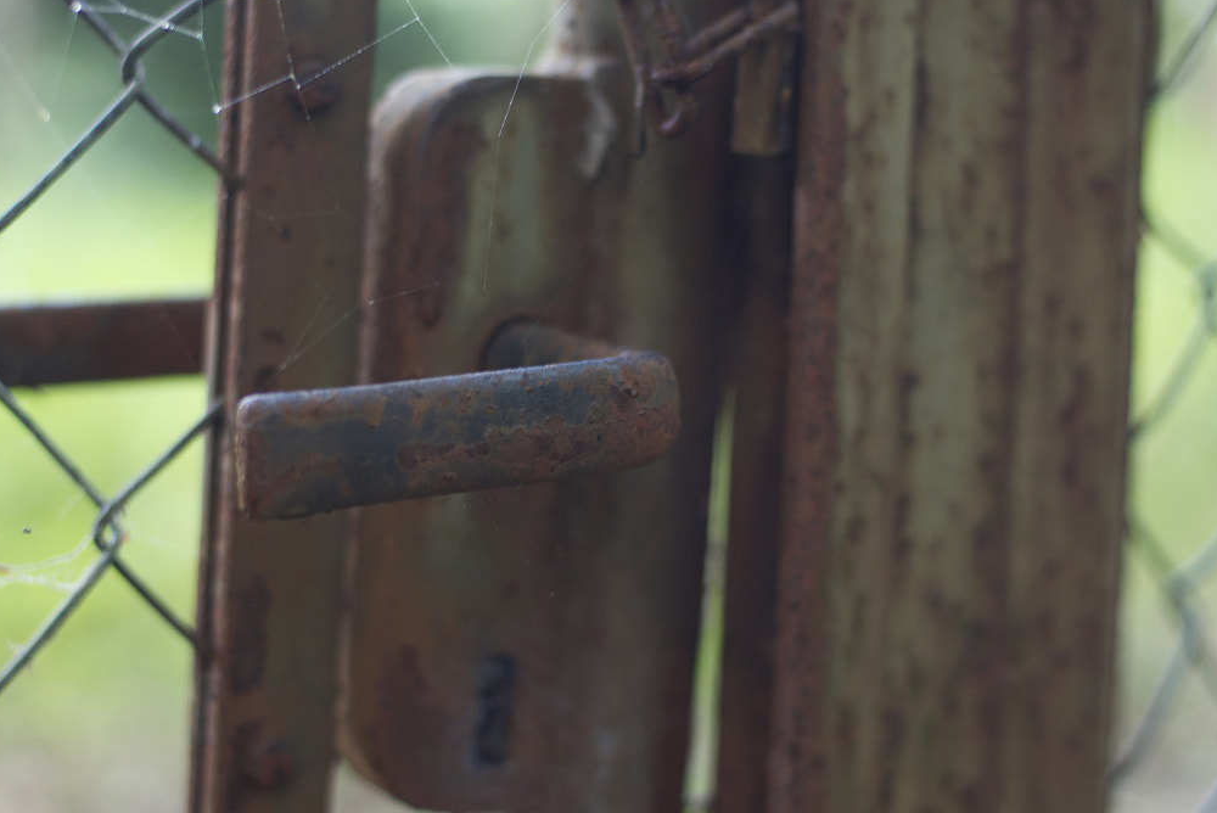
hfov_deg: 25.3
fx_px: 2706
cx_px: 636
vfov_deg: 17.1
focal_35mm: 80
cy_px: 392
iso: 400
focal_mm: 50
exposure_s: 1/30
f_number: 2.2
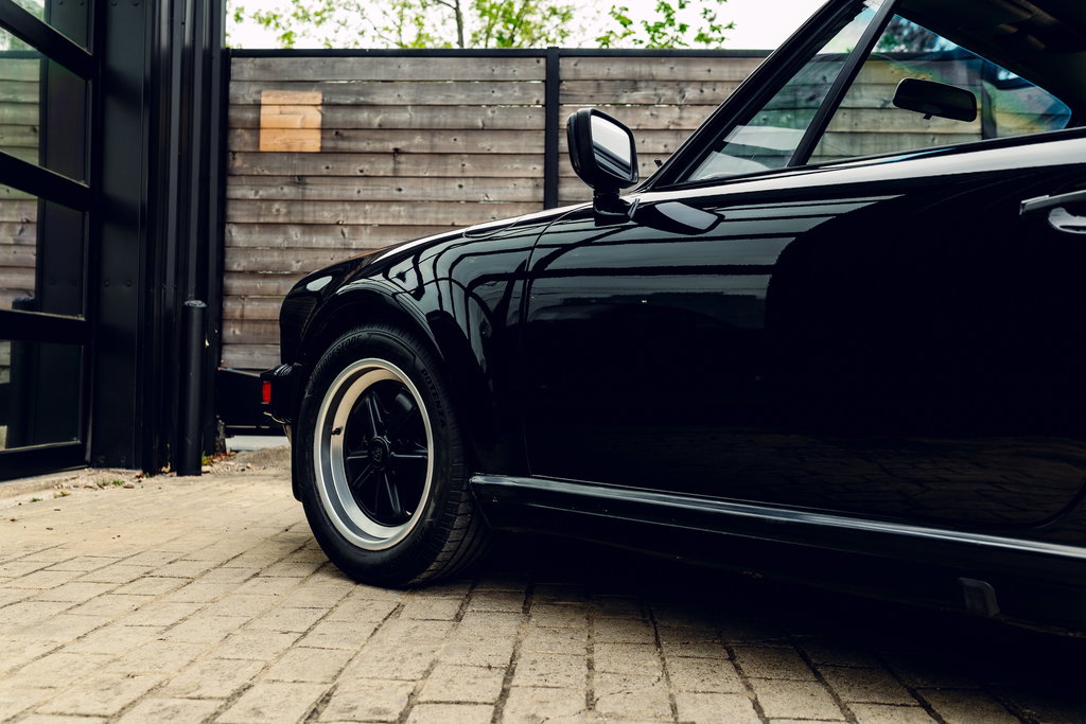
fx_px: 1056
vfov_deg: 37.9
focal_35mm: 35
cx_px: 543
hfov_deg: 54.4
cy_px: 362
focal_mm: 35
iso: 320
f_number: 3.8
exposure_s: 1/50
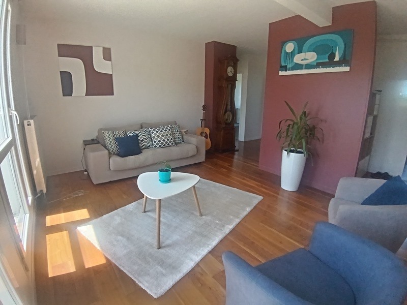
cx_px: 204
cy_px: 152
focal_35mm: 17
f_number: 2.2
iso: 406
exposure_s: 1/100
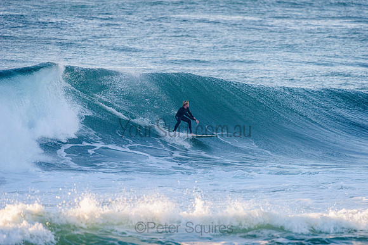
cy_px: 122
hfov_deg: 4.1
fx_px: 5112
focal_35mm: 500
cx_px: 184
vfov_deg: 2.8
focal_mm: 500
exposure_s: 1/1600
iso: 400
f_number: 5.6
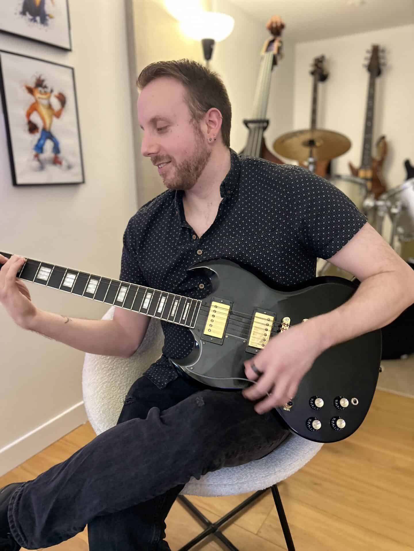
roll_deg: +0.8
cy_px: 276
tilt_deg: -14.2
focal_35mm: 26
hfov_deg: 53.1
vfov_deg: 67.3
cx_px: 207
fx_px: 415
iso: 500
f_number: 1.5
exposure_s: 1/59
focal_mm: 5.7
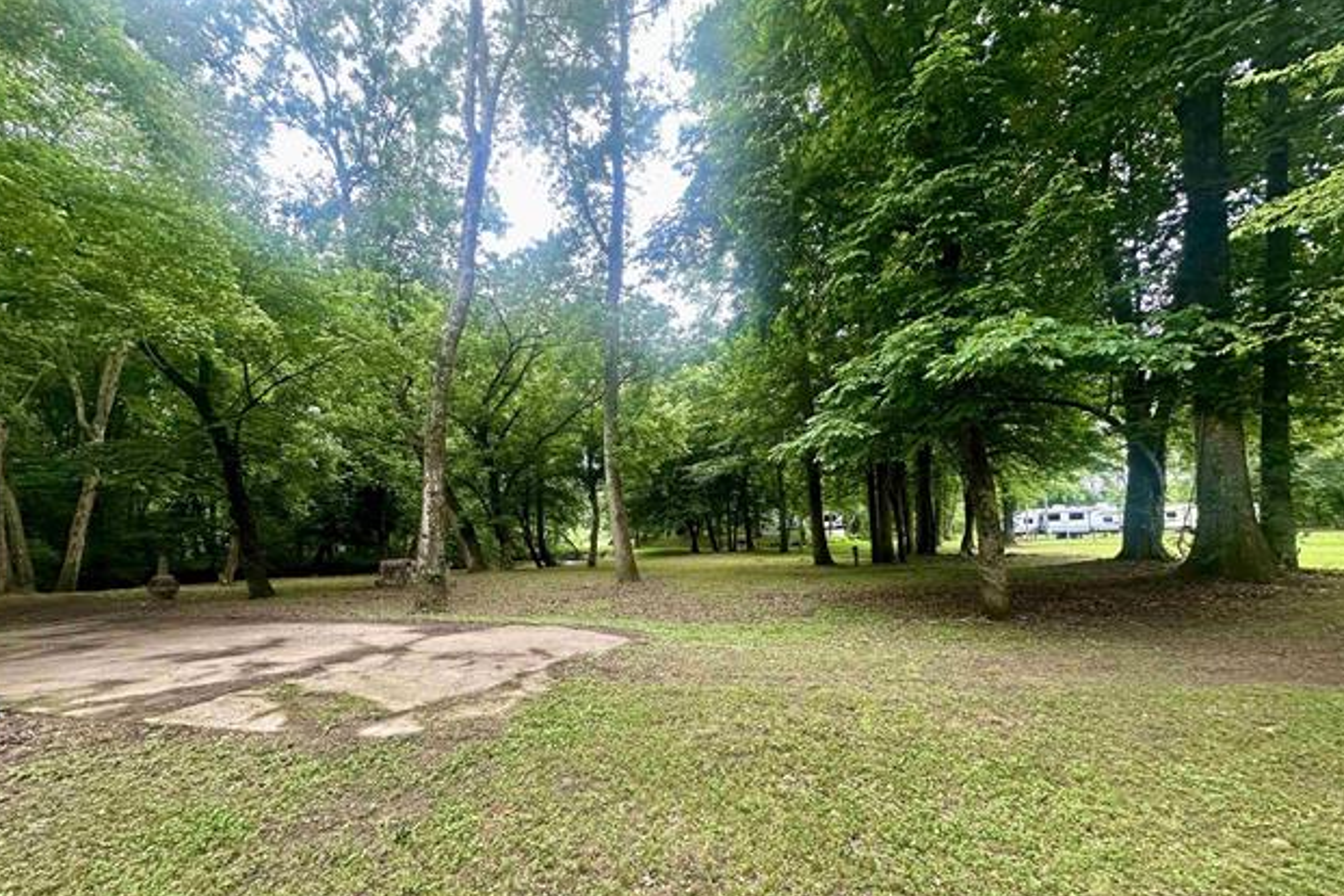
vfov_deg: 76.9
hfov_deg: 100.4
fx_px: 560
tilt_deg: +3.0
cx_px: 664
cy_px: 511
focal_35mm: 15
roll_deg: +1.3
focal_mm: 2.22
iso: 160
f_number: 2.2
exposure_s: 1/99
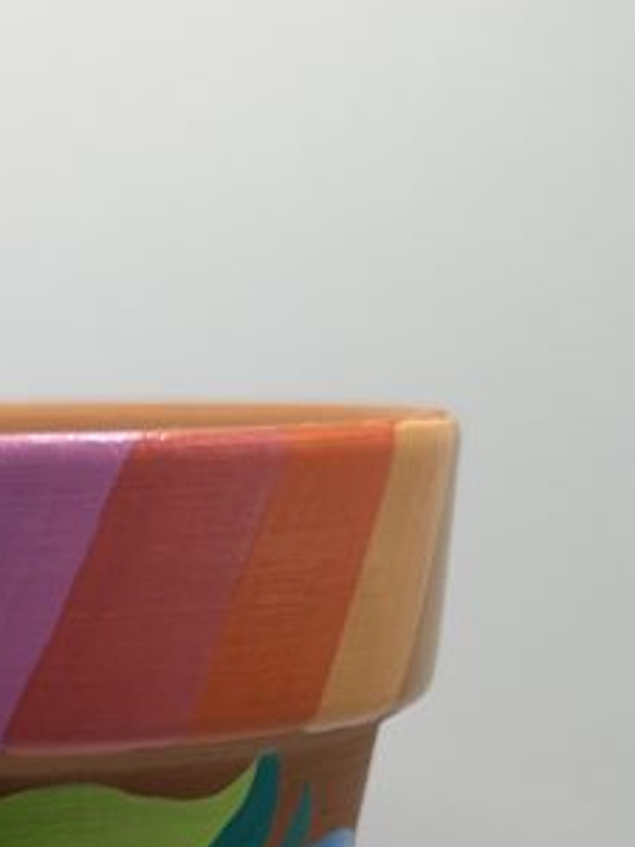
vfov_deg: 11.6
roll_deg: -0.6
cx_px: -198
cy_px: 1189
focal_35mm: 164
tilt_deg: -11.8
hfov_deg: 8.9
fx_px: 4011
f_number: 1.78
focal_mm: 6.76
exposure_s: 1/828
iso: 64
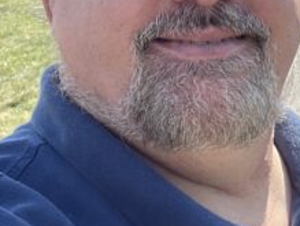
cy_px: -29
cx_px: 318
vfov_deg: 13.8
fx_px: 911
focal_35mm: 105
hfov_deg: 18.1
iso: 32
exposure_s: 1/483
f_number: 2.2
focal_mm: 2.71
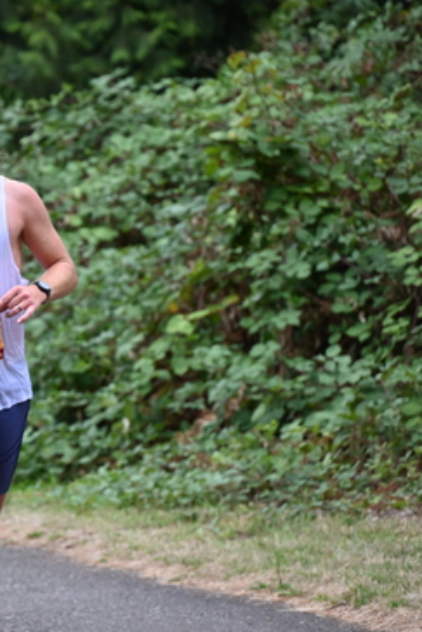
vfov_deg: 6.8
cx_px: -43
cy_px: 317
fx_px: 5305
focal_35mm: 302
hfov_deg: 4.5
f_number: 6.3
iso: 1250
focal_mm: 200
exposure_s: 1/250
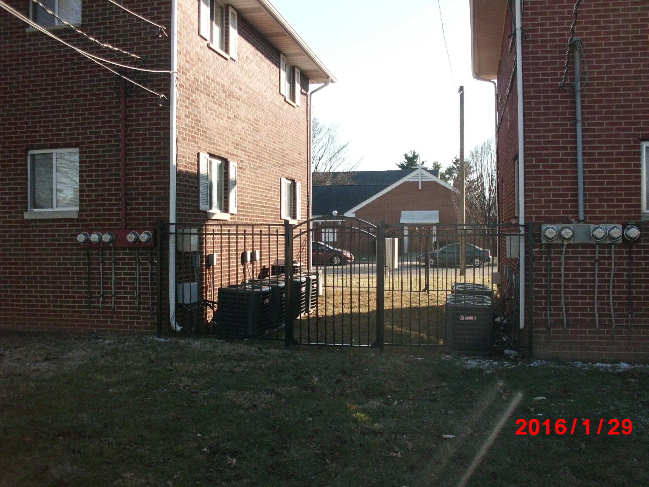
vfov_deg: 39.7
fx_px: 675
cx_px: 324
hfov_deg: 51.4
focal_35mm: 36
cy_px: 244
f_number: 7.3
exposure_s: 1/250
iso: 200
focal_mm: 6.3
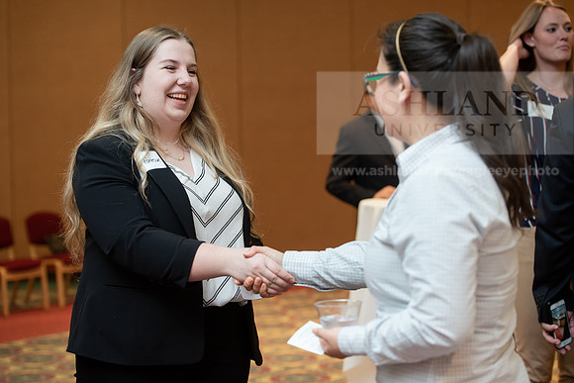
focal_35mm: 70
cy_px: 192
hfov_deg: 28.8
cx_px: 287
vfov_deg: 19.5
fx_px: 1116
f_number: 3.5
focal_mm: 70
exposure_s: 1/200
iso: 1600
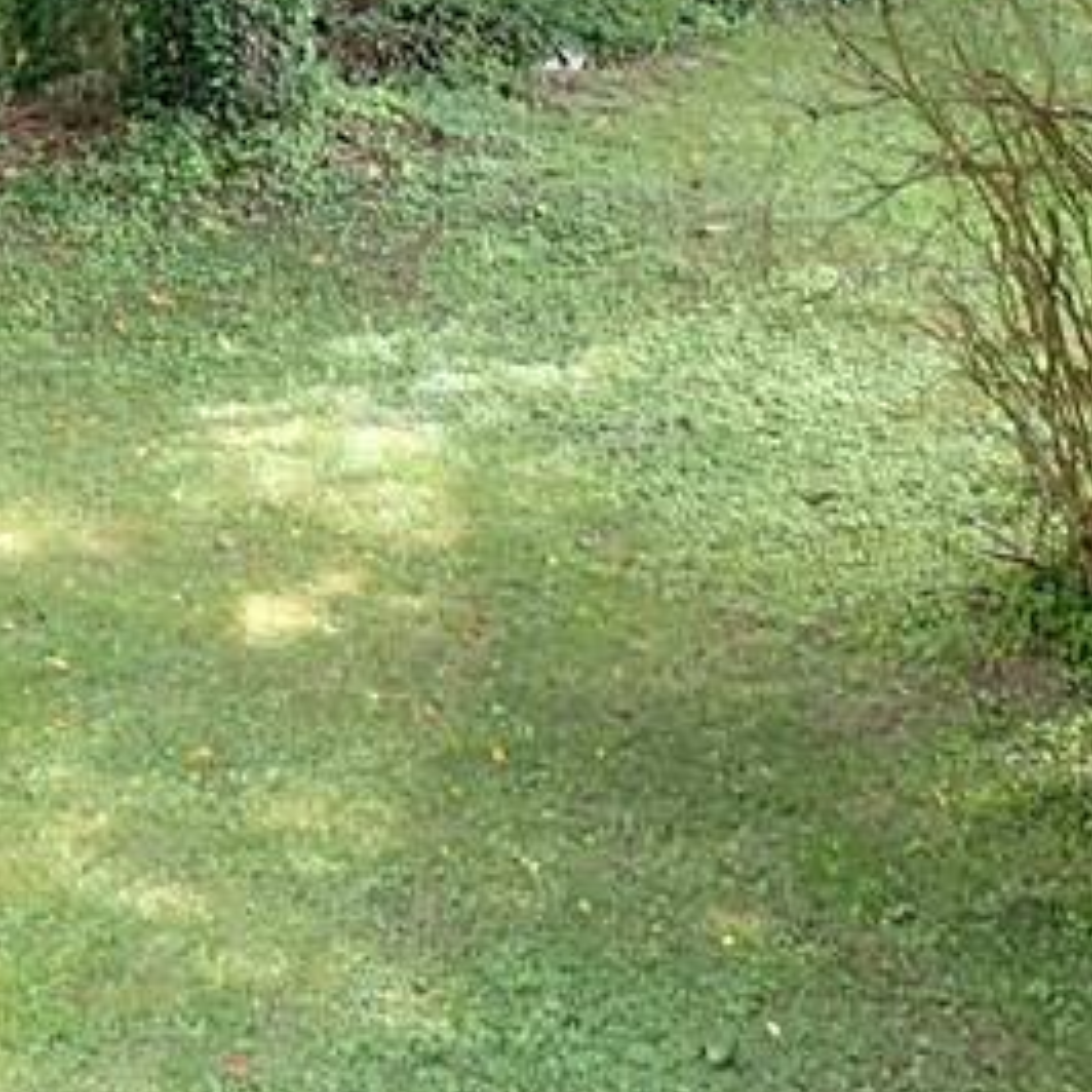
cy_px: -324
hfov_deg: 19.9
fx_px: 3034
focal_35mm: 85
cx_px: 49
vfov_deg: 18.9
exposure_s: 1/80
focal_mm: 4.5
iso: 100
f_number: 2.8
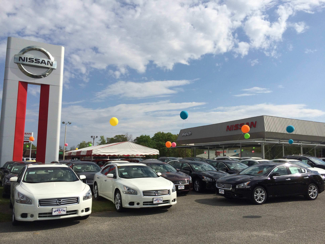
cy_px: 122
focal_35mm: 30
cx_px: 162
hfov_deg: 60.0
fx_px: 282
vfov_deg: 46.8
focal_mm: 4.12
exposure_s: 1/4566
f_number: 2.2
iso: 40
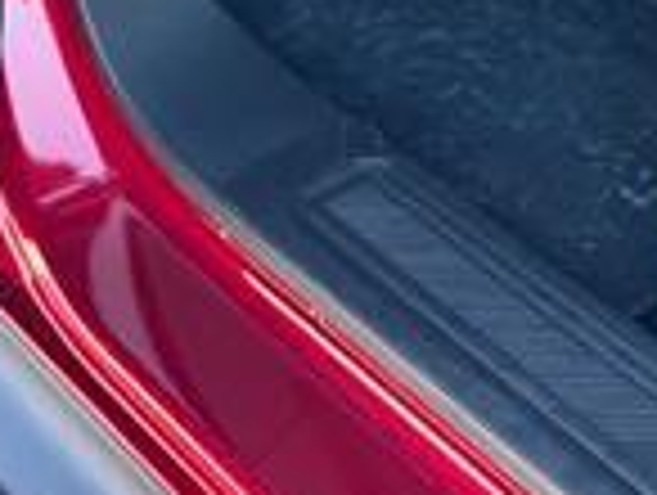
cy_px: -554
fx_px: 1996
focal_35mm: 105
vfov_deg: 12.2
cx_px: 418
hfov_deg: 18.7
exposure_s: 1/121
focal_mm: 6.76
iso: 100
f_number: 1.78
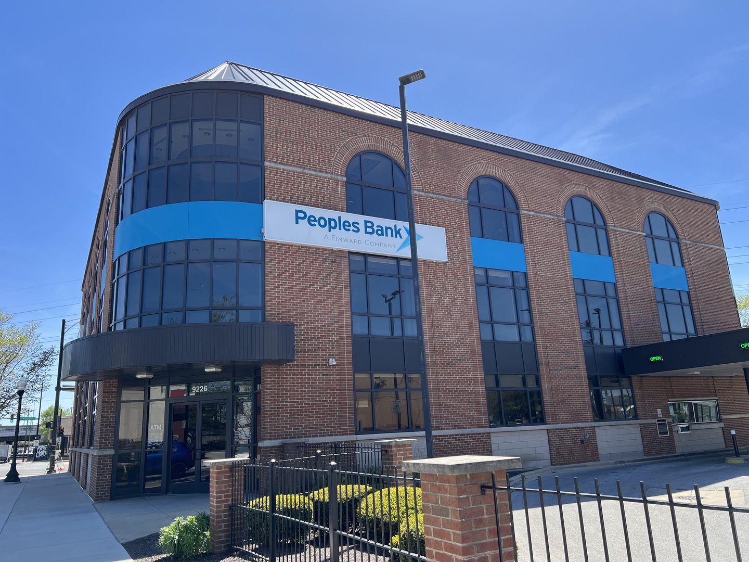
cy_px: 281
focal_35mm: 26
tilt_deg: +12.8
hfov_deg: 67.3
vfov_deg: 53.1
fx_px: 563
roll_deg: +2.2
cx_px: 374
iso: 50
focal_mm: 5.7
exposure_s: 1/2165
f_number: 1.5
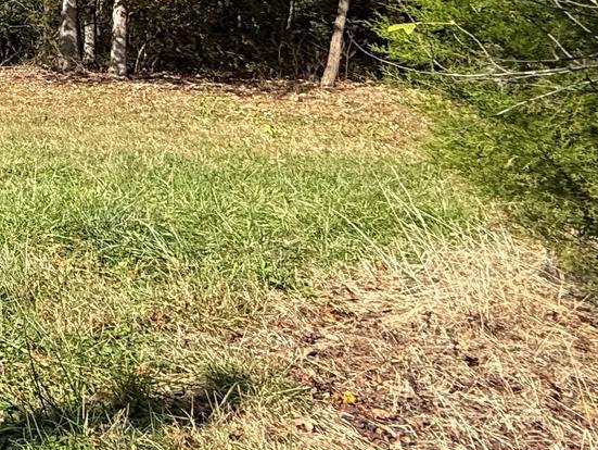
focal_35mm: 52
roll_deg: -2.7
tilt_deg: +5.4
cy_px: -96
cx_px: -469
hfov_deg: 22.3
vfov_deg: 25.2
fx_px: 899
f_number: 2.2
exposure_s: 1/955
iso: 64
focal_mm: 2.22
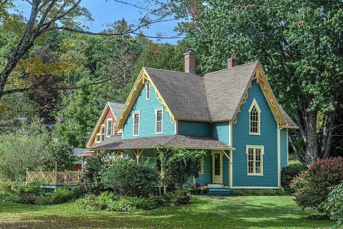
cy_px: 117
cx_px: 169
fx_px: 486
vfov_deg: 26.5
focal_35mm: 51
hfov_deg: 38.9
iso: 100
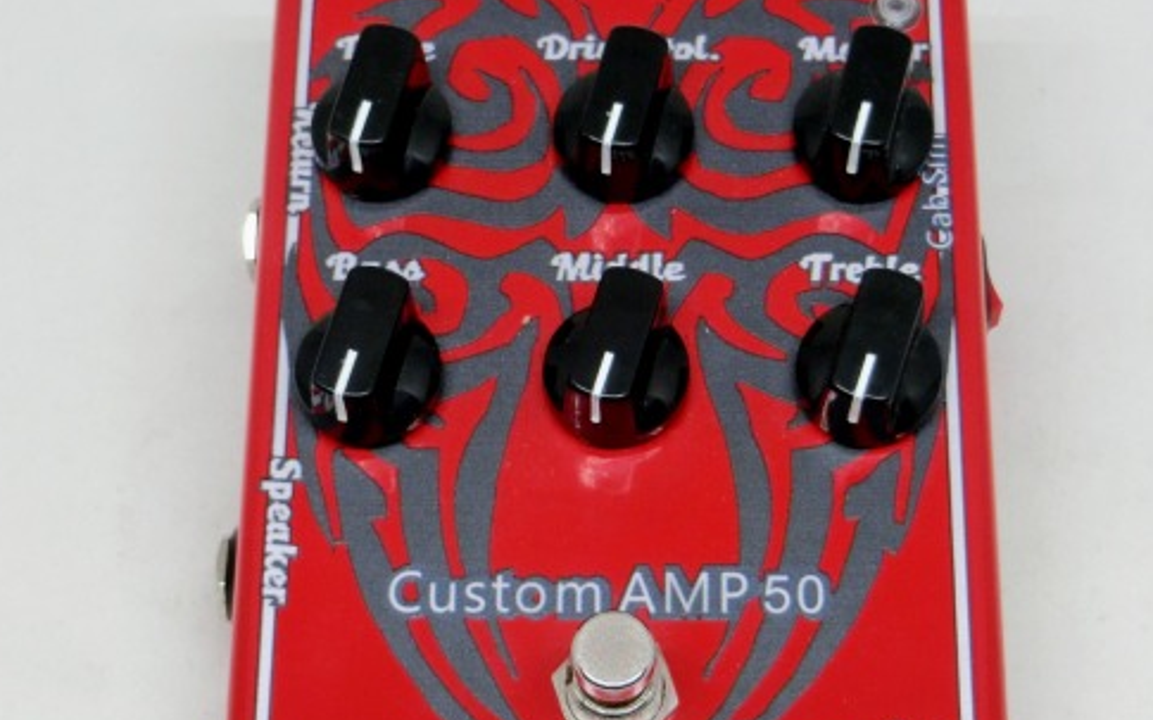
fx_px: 2639
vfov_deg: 15.5
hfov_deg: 24.6
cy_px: 373
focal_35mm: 84
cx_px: 611
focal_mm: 10.7
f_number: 5
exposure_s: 1/125
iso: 250
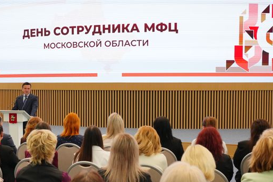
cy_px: 107
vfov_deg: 25.5
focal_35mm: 53
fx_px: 402
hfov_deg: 37.2
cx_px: 95
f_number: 6.3
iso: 2000
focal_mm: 39
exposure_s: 1/200
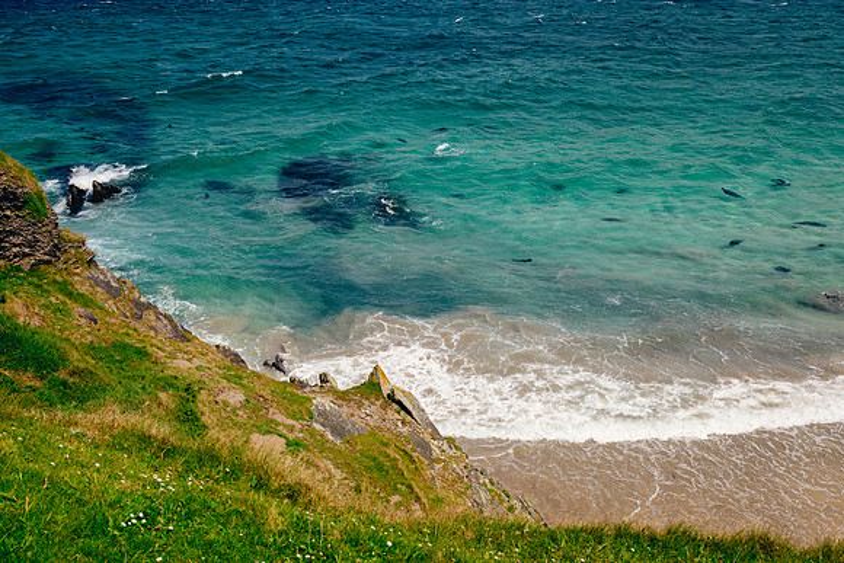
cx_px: 422
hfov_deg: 48.4
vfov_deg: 33.4
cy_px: 282
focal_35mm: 40
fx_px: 938
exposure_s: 1/800
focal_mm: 40
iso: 200
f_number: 11
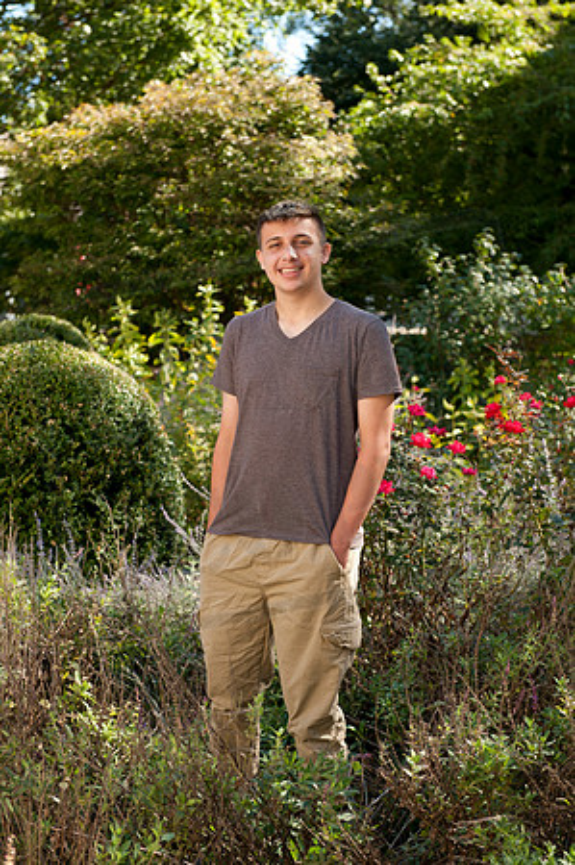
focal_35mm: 70
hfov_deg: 19.4
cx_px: 288
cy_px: 432
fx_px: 1681
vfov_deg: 28.9
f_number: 5.6
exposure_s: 1/250
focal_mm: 70
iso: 160
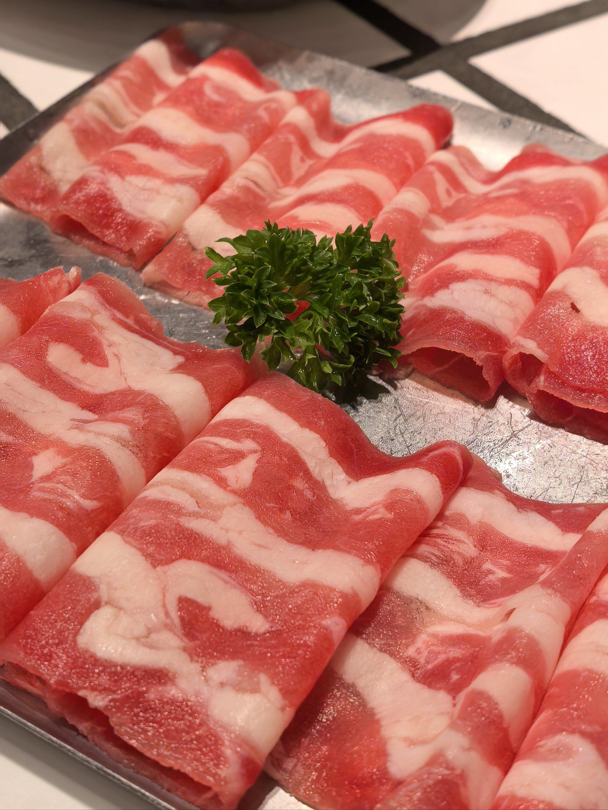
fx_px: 1265
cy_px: 405
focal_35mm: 54
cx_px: 304
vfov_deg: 35.5
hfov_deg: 27.0
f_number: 2.8
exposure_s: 1/100
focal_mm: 8.5
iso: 100
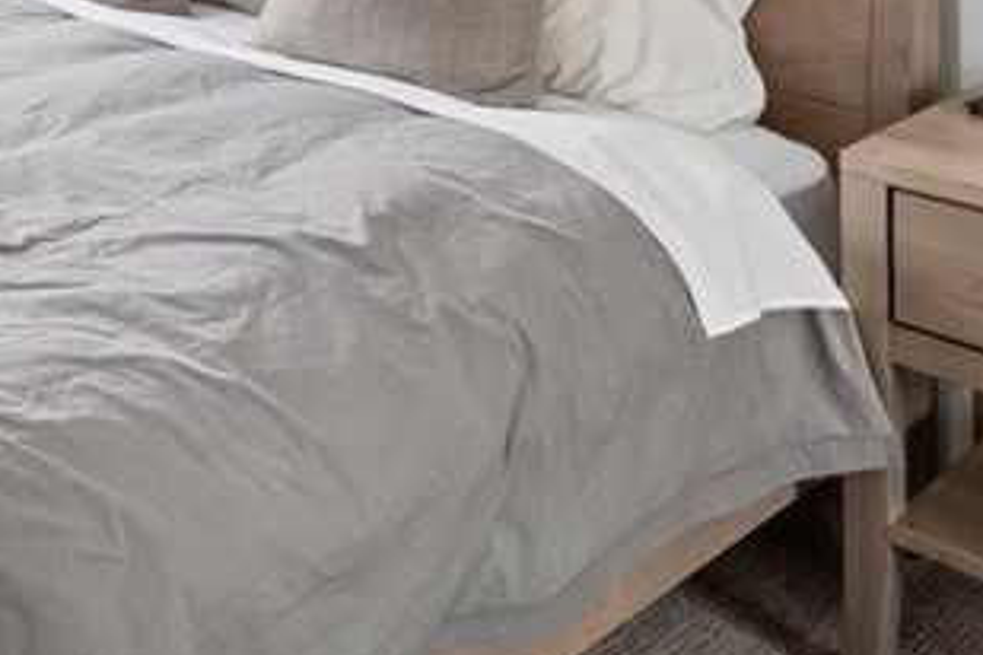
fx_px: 1447
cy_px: -380
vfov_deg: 20.9
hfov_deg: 32.4
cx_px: -130
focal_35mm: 53
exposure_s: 1/25
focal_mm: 16
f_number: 9
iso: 320
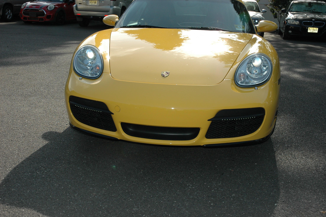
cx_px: 163
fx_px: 394
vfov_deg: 30.8
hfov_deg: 45.0
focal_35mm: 44
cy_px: 108
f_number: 6.3
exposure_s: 1/500
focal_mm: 29
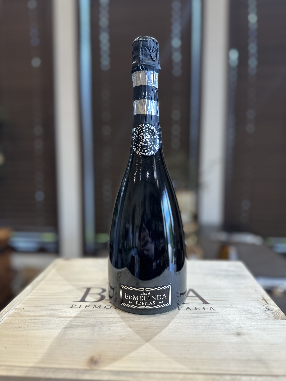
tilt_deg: -6.0
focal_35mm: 24
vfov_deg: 71.6
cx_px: 143
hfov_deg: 56.8
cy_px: 190
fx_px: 264
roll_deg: +0.4
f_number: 1.78
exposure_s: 1/120
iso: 64
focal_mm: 6.86
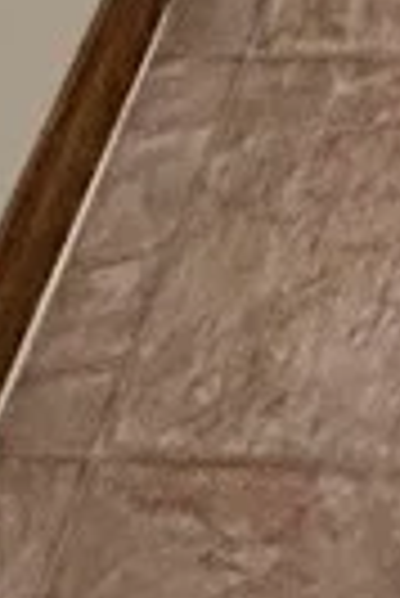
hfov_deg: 10.9
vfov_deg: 9.1
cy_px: -1592
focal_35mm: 112
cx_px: 876
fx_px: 1862
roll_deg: +2.3
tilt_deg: -10.6
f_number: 2.2
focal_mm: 2.22
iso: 250
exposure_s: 1/60
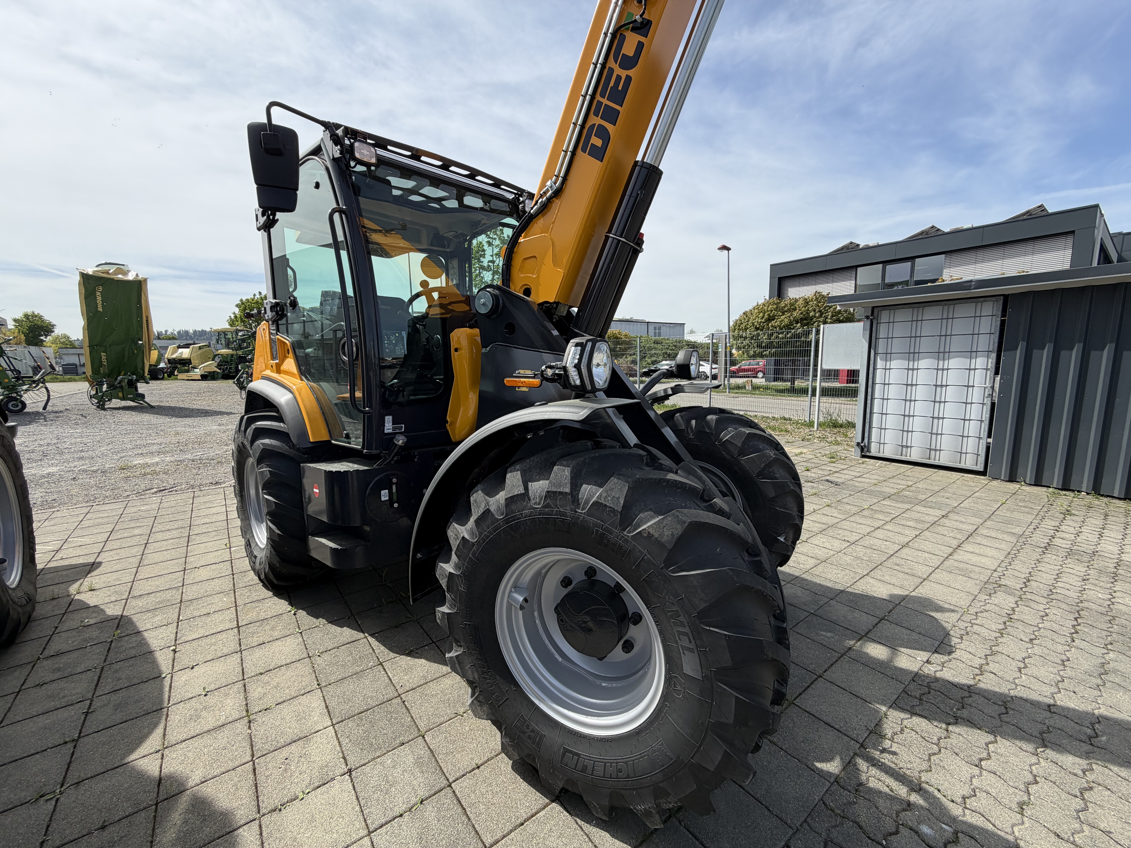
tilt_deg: -8.6
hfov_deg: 102.1
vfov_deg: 85.7
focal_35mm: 14
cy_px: 424
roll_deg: +0.8
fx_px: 457
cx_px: 566
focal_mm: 2.22
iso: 20
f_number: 2.2
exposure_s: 1/770
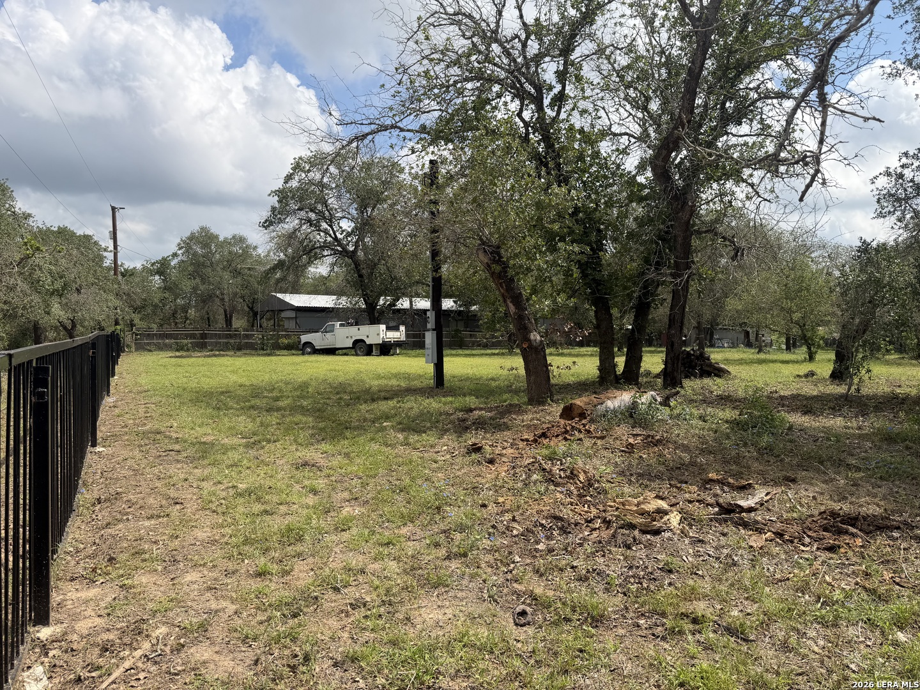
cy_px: 345
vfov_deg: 56.8
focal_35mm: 24
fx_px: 638
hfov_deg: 71.6
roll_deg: +0.0
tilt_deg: -1.5
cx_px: 460
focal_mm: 6.76
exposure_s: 1/4405
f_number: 1.78
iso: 80
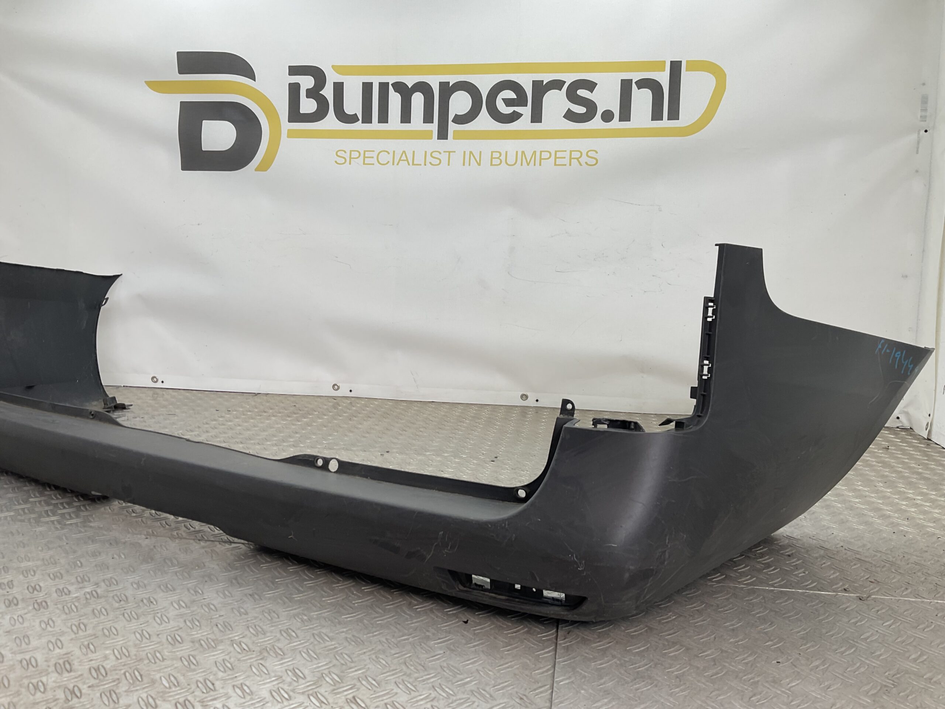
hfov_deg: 61.7
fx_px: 792
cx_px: 472
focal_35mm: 29
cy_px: 354
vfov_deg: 48.2
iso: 16
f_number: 1.8
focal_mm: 3
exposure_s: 1/128
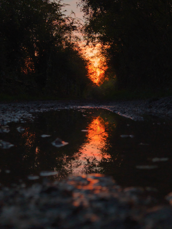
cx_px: 86
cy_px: 114
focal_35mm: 49
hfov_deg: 29.7
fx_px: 324
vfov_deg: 38.9
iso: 150
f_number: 1.7
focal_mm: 6.9
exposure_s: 1/15
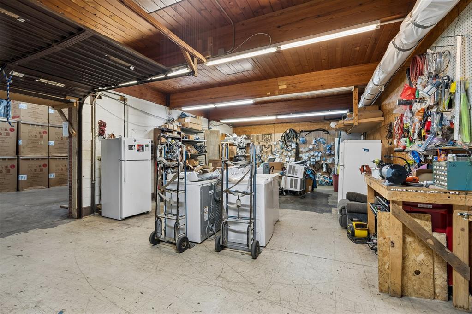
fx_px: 210
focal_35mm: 16
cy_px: 157
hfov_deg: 96.7
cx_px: 236
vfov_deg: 73.7
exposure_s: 1/8
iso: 200
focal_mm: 16
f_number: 8
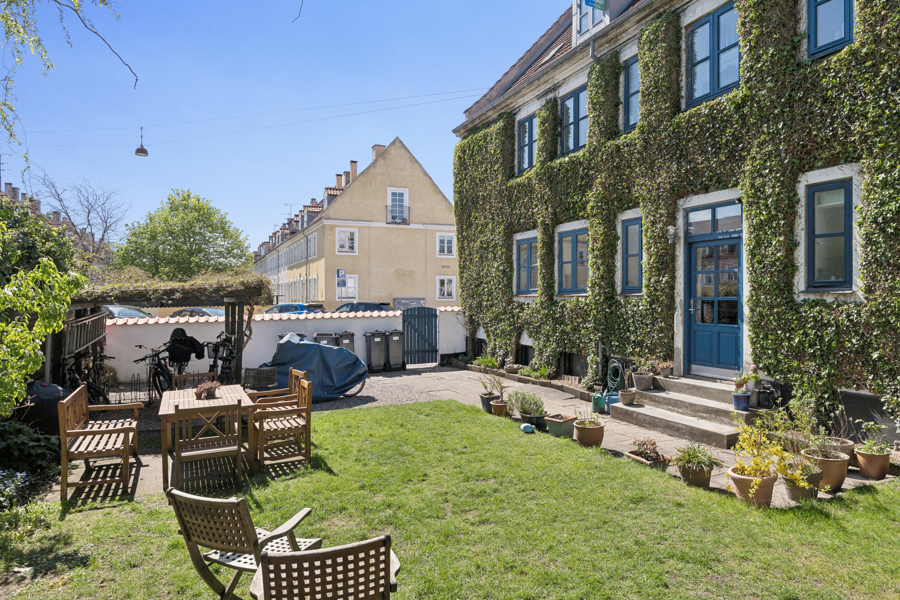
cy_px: 300
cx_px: 450
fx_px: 532
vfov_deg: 58.8
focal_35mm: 21
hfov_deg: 80.4
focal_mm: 14.2
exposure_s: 1/1000
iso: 200
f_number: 5
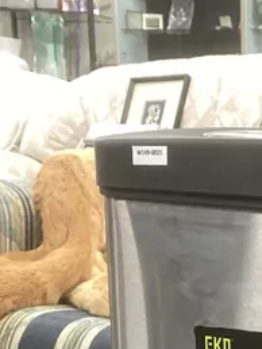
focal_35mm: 111
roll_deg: -2.9
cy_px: 594
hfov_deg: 12.5
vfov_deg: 15.6
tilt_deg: -20.2
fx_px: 1118
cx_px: 427
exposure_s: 1/50
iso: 160
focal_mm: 3.99
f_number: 1.8
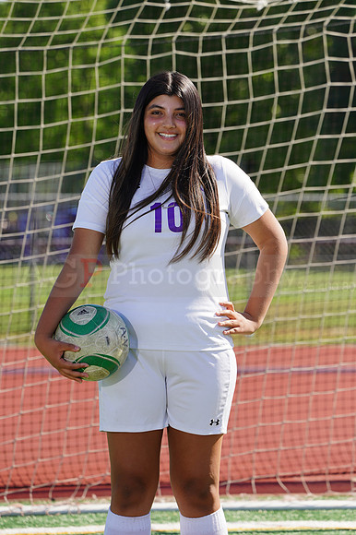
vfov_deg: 6.5
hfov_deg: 4.3
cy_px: 268
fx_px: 4722
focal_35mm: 318
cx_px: 178
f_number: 11
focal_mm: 318
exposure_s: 1/250
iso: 200
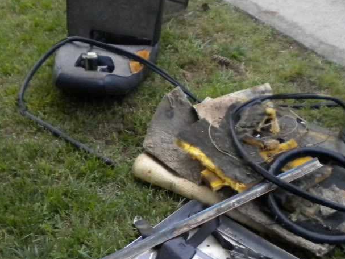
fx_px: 588
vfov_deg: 24.4
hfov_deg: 32.6
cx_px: 152
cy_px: 211
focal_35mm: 59
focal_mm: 6.3
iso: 400
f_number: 3.1
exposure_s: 1/57
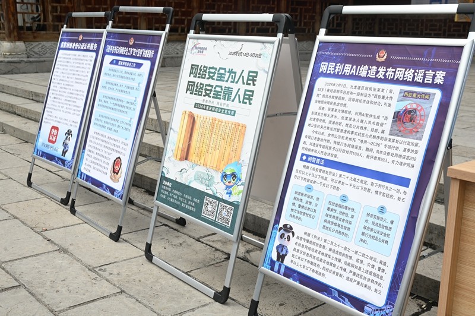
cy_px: 158
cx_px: 238
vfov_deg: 30.5
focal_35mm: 44
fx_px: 580
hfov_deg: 44.5
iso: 100
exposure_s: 1/160
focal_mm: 44
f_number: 8
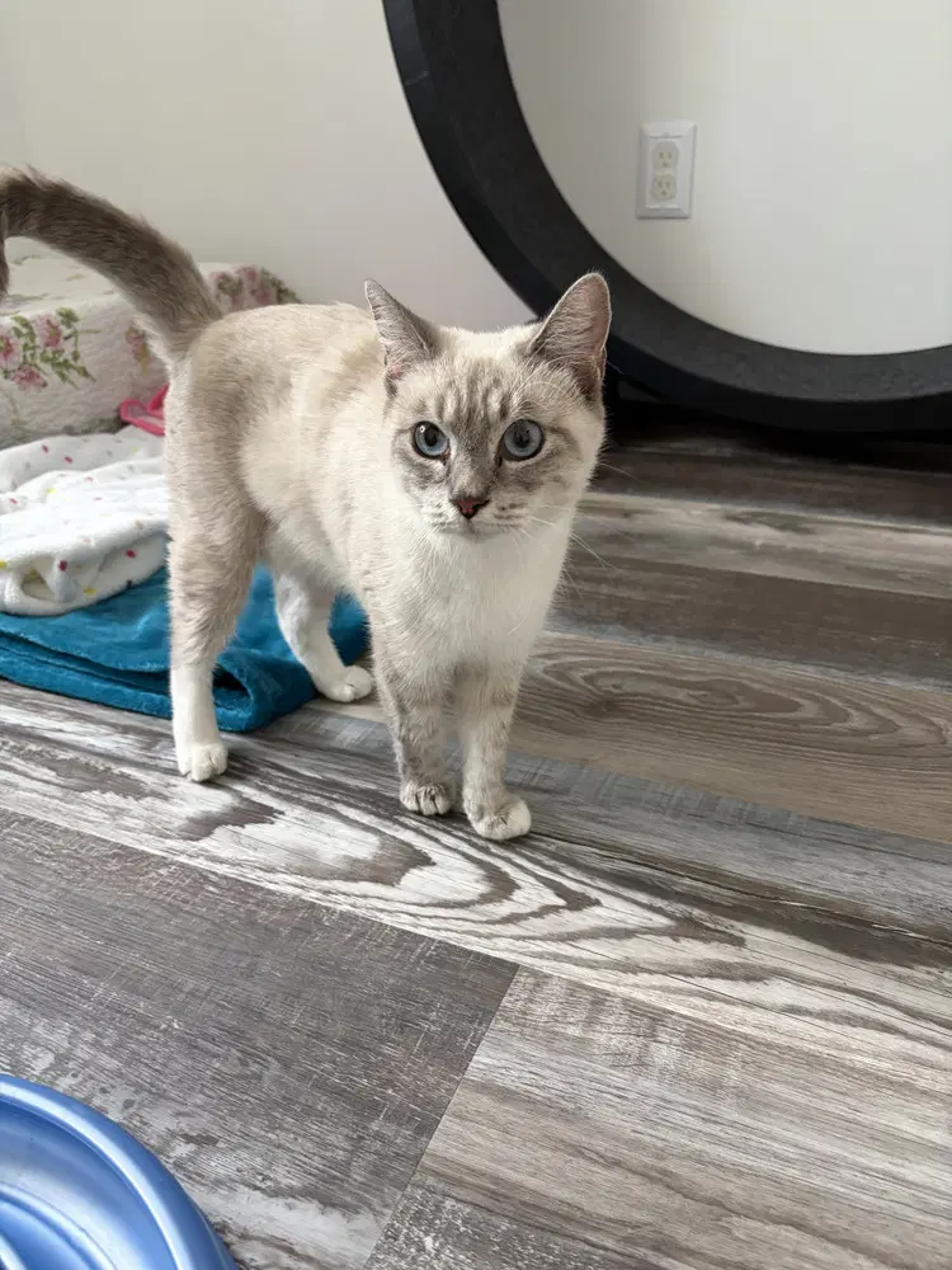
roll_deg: +2.7
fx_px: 953
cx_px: 476
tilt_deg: -26.5
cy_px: 635
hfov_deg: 53.1
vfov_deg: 67.3
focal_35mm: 26
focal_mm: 5.96
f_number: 1.6
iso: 200
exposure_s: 1/60
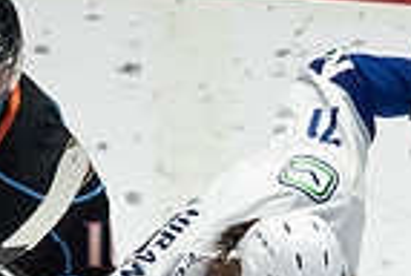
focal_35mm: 3228
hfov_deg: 0.6
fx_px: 36930
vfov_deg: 0.4
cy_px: 692
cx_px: 273
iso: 1600
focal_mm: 600
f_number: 4
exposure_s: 1/640
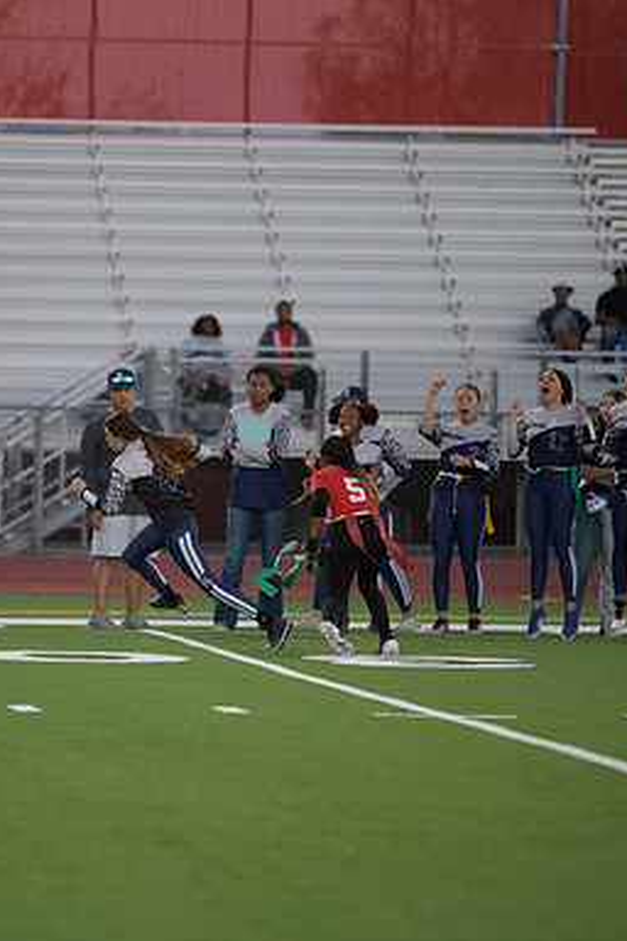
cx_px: 149
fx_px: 7889
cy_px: 472
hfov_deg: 4.5
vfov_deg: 6.8
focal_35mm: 302
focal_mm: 200
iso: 1000
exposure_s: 1/640
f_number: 2.8
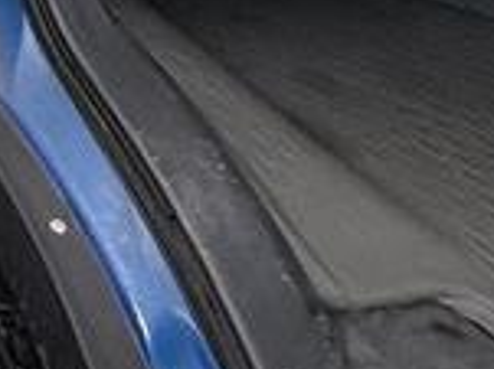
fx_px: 1184
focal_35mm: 83
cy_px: -340
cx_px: -818
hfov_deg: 13.3
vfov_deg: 14.9
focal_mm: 2.22
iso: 40
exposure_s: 1/578
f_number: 2.2
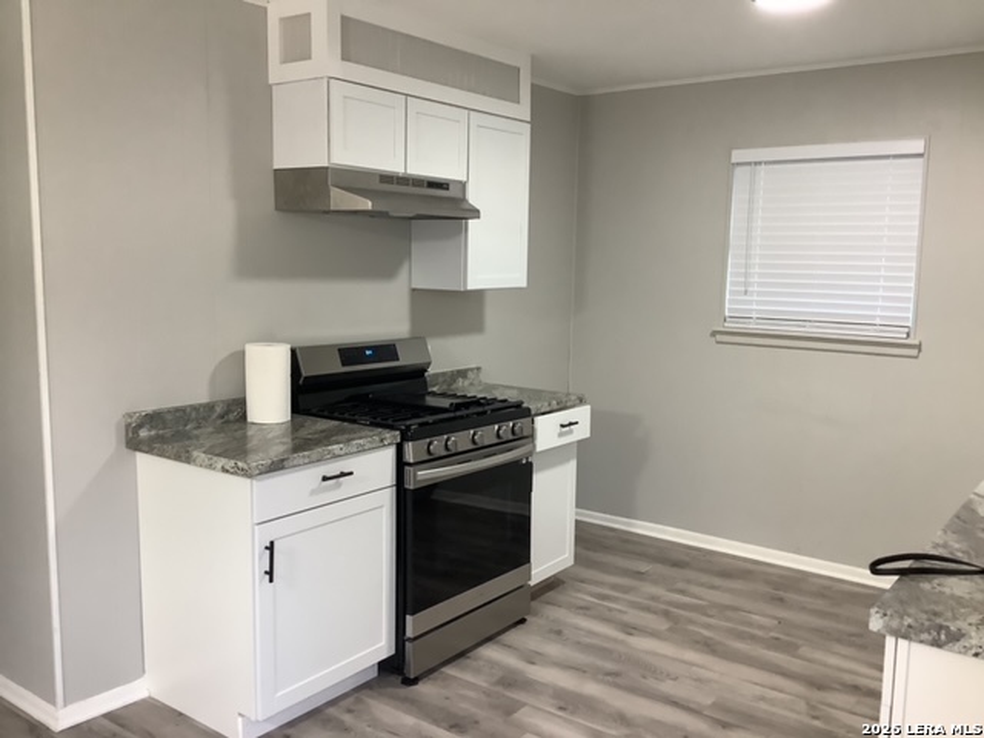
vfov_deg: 45.4
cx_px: 492
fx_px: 881
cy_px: 369
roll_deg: -1.7
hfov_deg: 58.4
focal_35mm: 31
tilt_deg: -9.0
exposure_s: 1/50
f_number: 2.4
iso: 200
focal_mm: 3.3
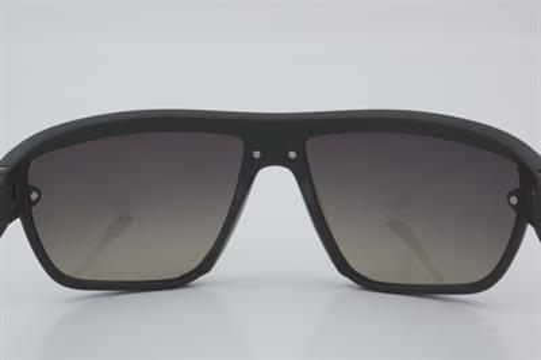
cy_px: 180
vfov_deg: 18.2
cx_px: 270
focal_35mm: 75
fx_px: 1126
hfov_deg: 27.0
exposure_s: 1/4
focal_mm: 50
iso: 100
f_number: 32
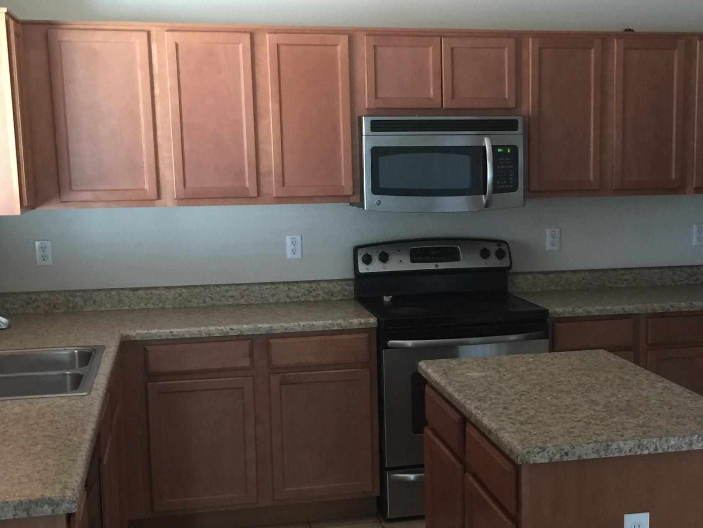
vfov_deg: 27.9
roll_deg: -0.3
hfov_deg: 36.4
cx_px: 468
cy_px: 332
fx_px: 1056
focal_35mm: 52
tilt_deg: -7.5
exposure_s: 1/15
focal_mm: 4.15
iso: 100
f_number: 2.2
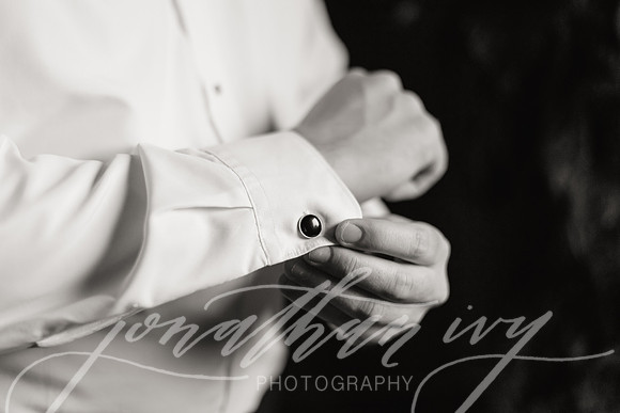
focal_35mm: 50
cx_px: 310
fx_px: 861
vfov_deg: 27.0
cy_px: 206
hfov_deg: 39.6
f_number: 2
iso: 1600
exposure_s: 1/1000
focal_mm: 50
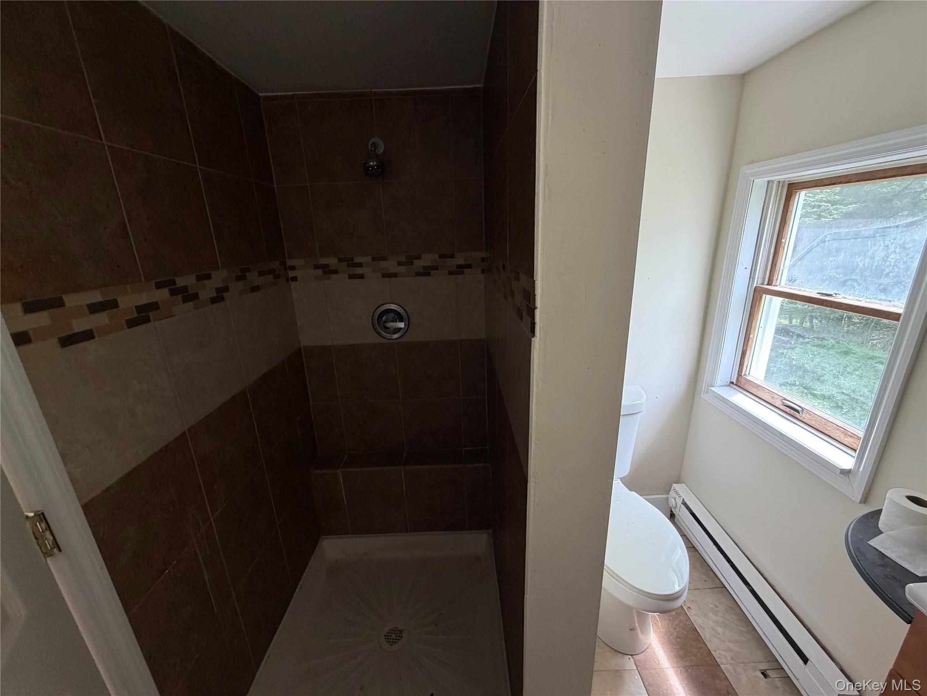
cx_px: 464
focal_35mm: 14
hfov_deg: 102.1
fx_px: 375
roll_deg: +1.8
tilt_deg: -17.4
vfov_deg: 85.7
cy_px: 348
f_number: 2.2
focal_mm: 2.22
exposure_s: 1/121
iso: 250
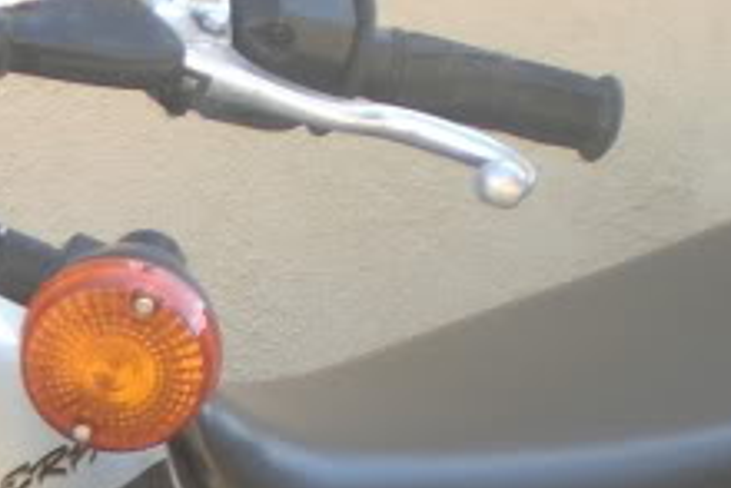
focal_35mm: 184
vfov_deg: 7.3
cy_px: 840
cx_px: -173
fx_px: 3739
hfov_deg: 10.9
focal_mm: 6.3
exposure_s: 1/80
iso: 50
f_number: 3.1
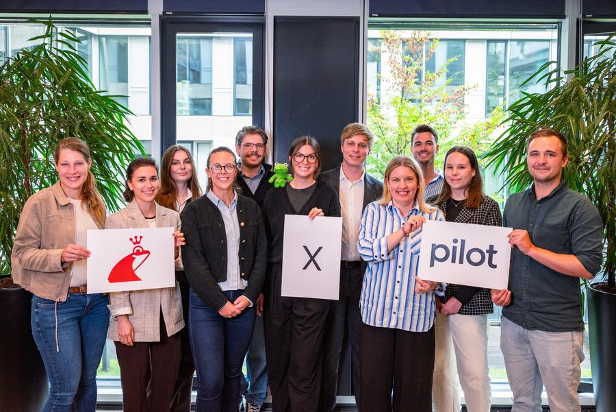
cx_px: 308
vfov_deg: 40.0
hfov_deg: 57.2
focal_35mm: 33
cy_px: 206
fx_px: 565
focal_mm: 33
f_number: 4.8
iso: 1800
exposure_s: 1/125
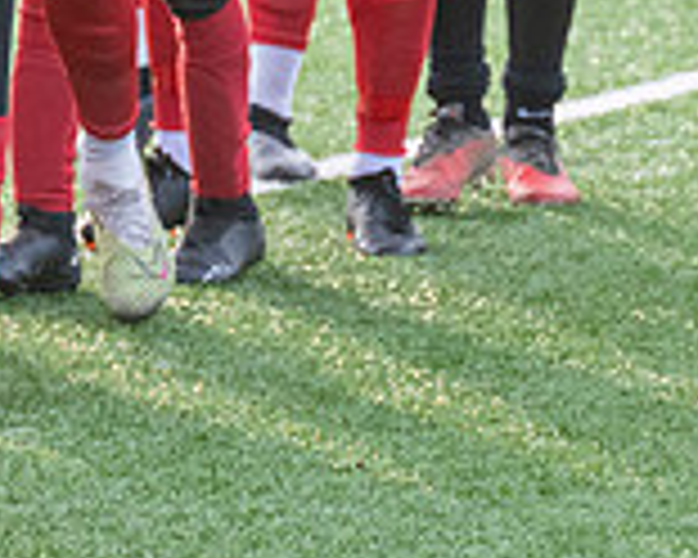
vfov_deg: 2.5
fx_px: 12829
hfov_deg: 3.1
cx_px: -155
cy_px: -216
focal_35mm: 621
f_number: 4
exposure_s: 1/1250
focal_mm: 115
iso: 800
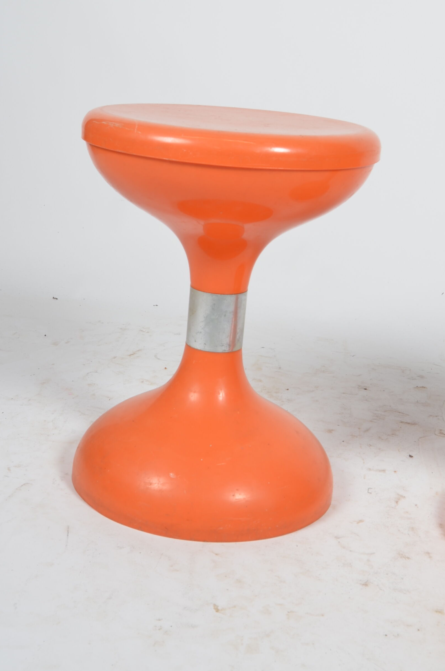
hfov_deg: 24.5
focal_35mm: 55
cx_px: 223
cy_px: 363
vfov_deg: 36.3
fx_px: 1024
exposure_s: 1/125
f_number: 11
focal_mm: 24
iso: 100
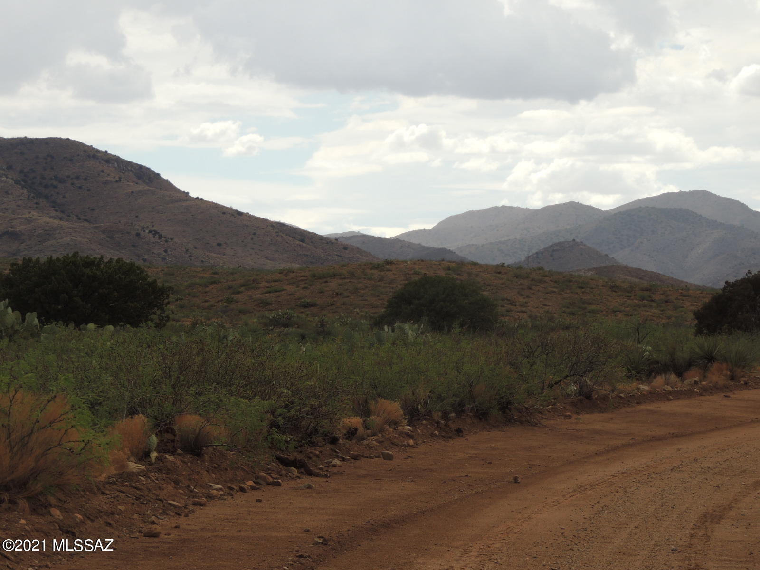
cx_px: 380
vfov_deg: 11.0
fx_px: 2964
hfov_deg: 14.6
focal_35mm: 135
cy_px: 285
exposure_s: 1/500
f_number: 4.3
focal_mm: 24
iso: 100
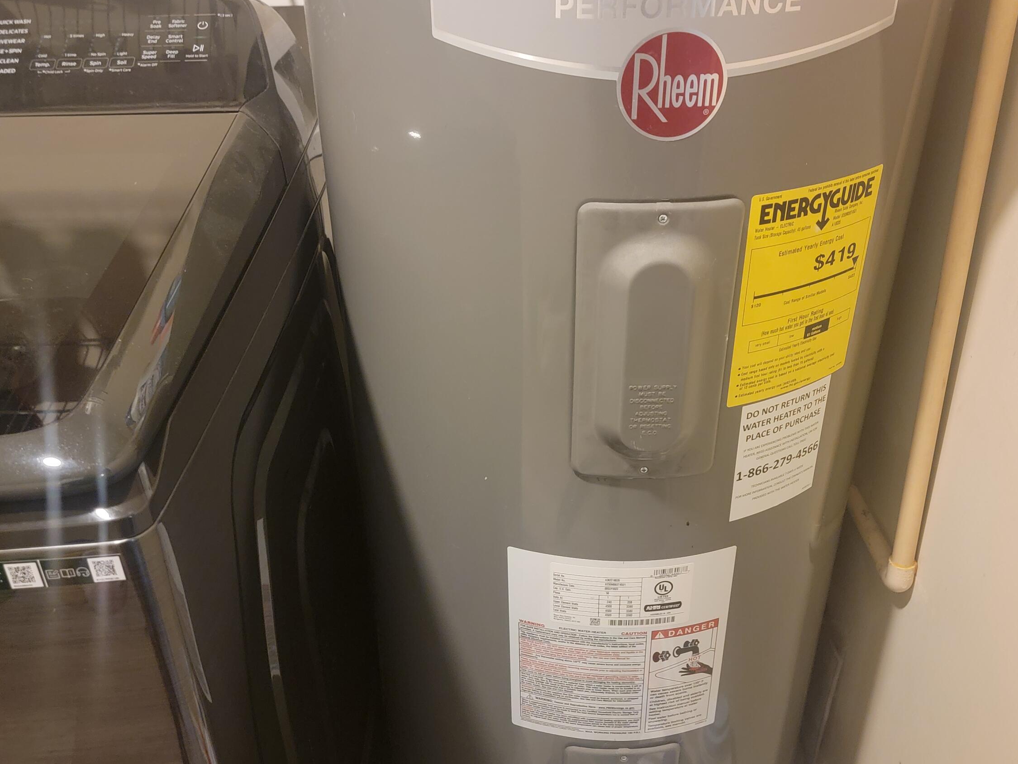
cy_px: 368
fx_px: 941
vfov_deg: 44.2
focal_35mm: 32
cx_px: 498
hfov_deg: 56.8
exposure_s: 1/30
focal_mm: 6.7
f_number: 1.8
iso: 640
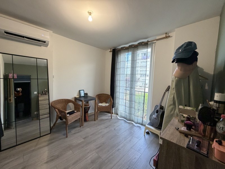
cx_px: 112
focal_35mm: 14
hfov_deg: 102.1
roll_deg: -1.6
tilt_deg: -4.6
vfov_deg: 85.7
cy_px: 84
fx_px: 91
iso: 250
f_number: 2.2
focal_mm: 2.22
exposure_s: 1/100
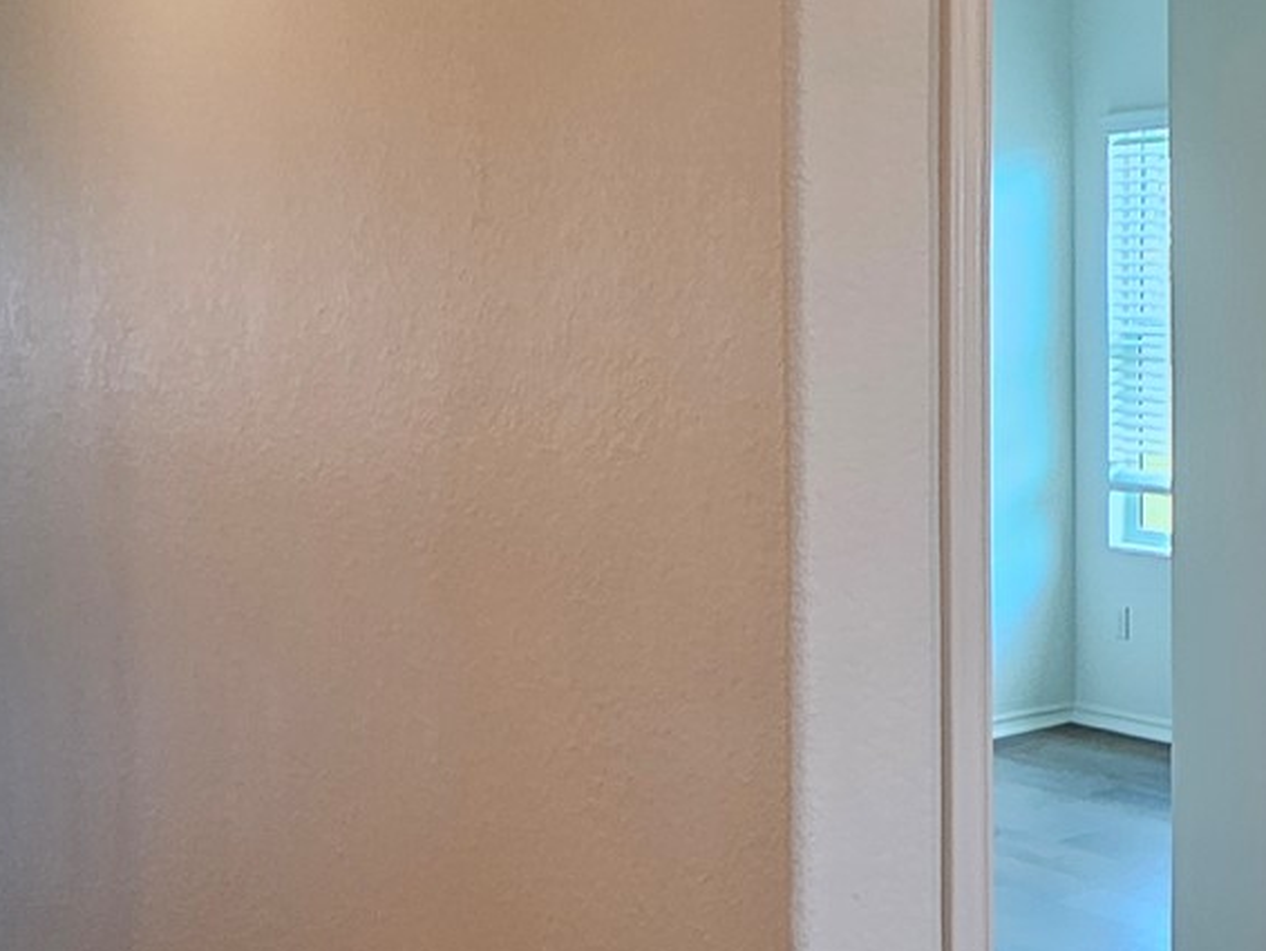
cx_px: 1548
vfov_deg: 30.8
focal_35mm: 47
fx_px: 1720
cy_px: 356
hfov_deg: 32.7
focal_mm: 2.2
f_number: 2.2
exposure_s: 1/60
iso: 125
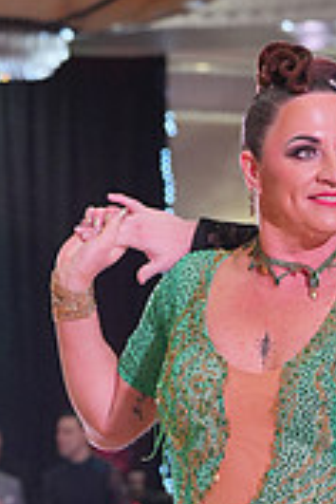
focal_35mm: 230
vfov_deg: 8.8
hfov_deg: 5.9
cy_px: 638
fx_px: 3220
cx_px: 474
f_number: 4
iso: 2000
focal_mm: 70
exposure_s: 1/400
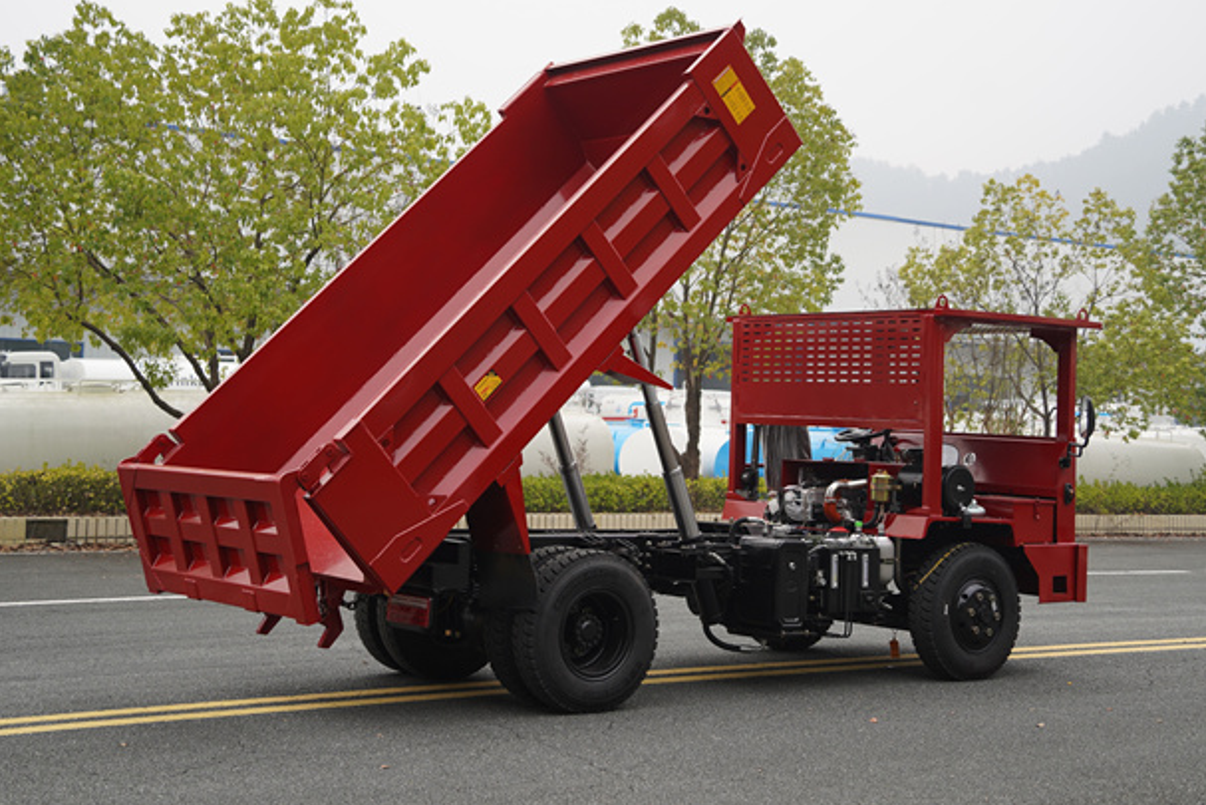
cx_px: 636
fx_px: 1809
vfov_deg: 25.0
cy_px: 331
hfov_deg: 36.9
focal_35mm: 54
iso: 100
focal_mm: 41
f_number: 3.2
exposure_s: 1/250
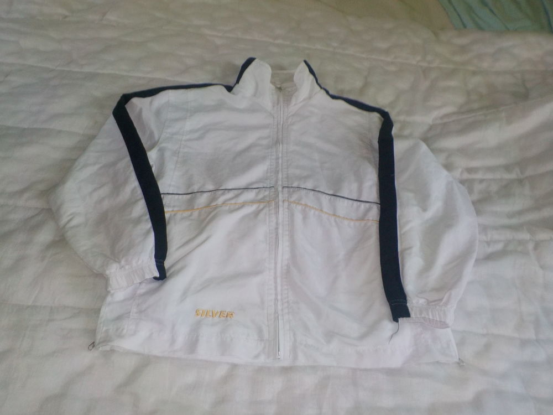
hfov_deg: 60.0
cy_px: 208
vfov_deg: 46.8
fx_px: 479
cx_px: 276
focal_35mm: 30
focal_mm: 4.1
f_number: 3.3
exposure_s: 1/30
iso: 200
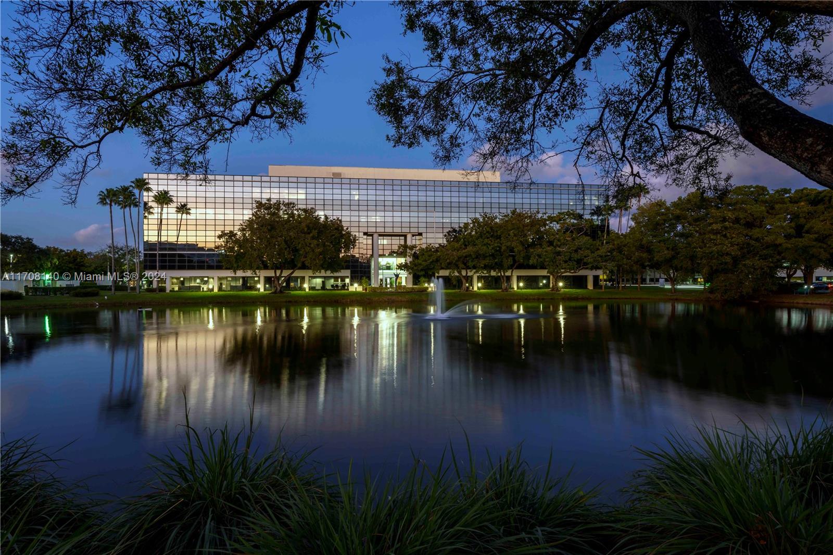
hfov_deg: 81.2
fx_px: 486
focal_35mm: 21
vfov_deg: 59.5
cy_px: 278
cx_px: 416
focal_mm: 21
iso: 50
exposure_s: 8
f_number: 16
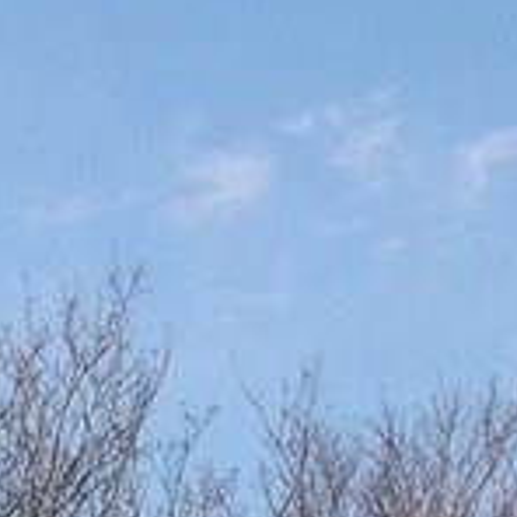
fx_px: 3937
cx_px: -625
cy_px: 1020
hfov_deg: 7.2
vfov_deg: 7.2
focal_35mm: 233
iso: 100
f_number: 7.6
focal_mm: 8
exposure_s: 1/96.2
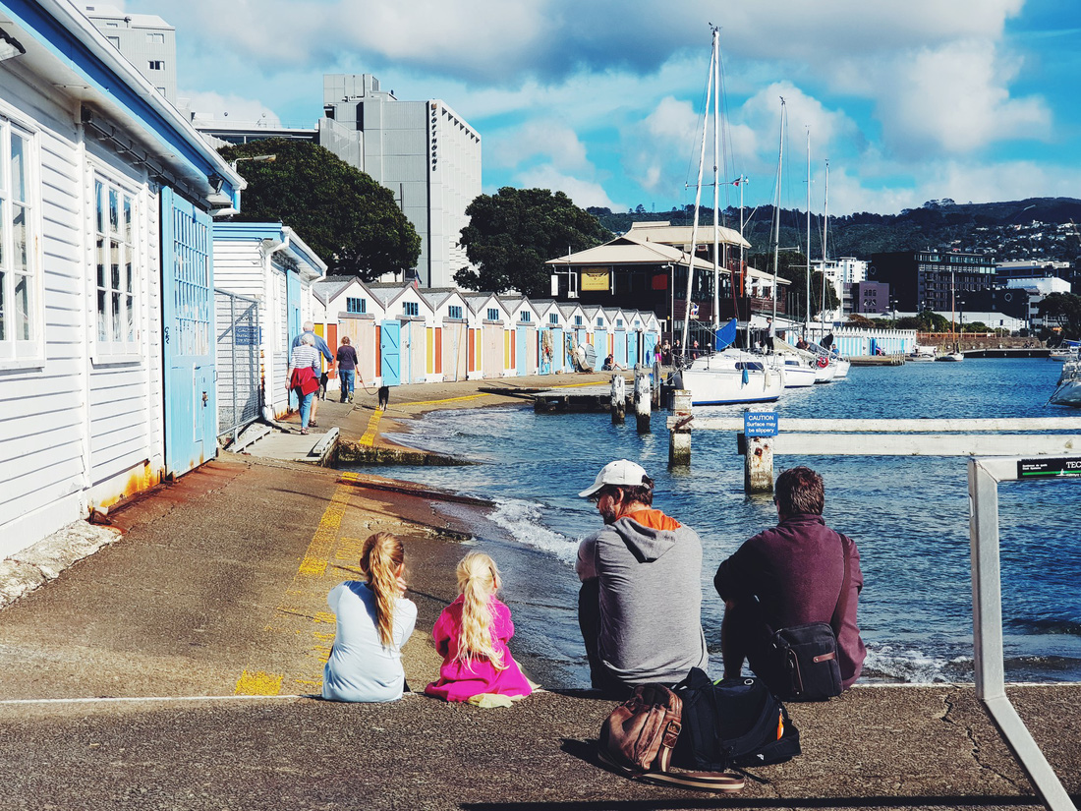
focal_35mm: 52
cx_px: 540
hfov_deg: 36.8
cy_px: 406
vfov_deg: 28.0
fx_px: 1624
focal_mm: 6
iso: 25
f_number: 2.4
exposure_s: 1/1188
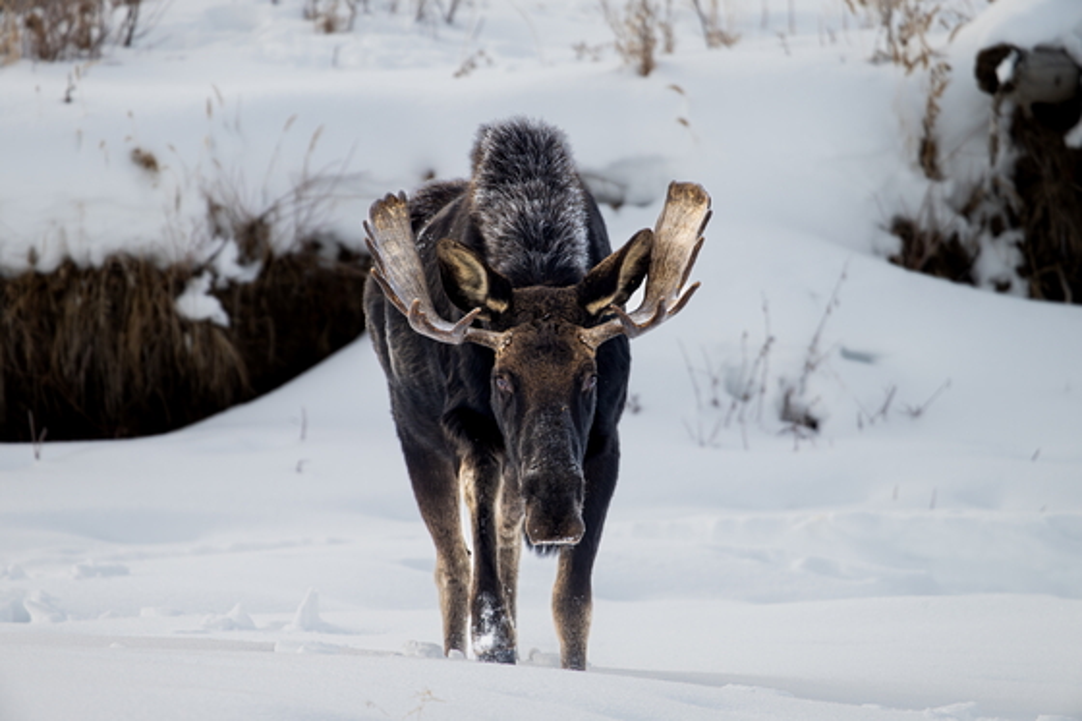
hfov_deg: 1.8
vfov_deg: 1.2
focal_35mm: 1120
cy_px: 360
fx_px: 33650
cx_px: 541
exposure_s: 1/400
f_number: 9
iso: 800
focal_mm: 1120
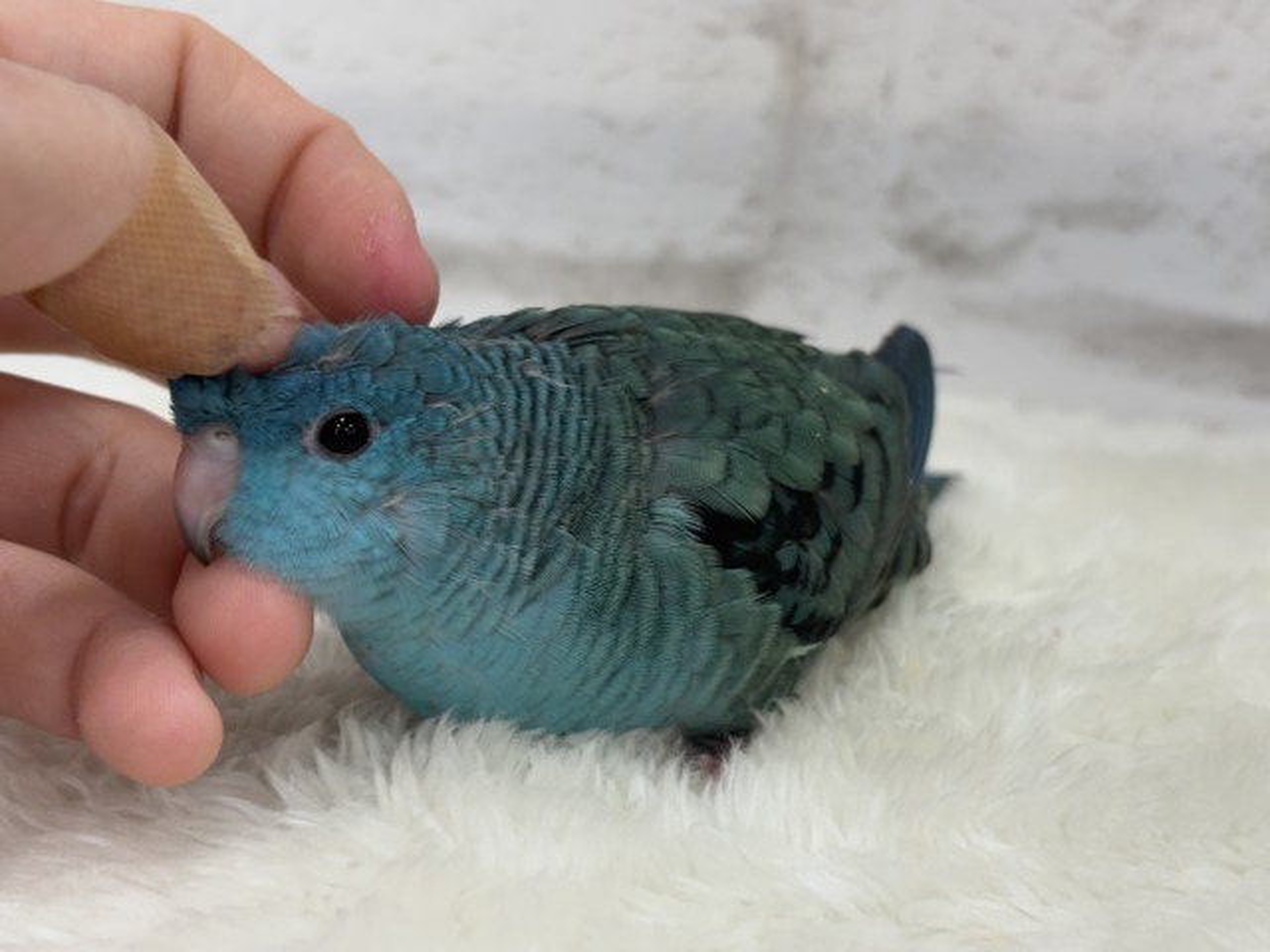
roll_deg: -0.3
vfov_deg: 28.0
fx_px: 1908
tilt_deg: -14.7
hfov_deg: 36.8
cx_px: 635
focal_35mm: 52
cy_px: 476
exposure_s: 1/100
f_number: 1.6
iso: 125
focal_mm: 5.96
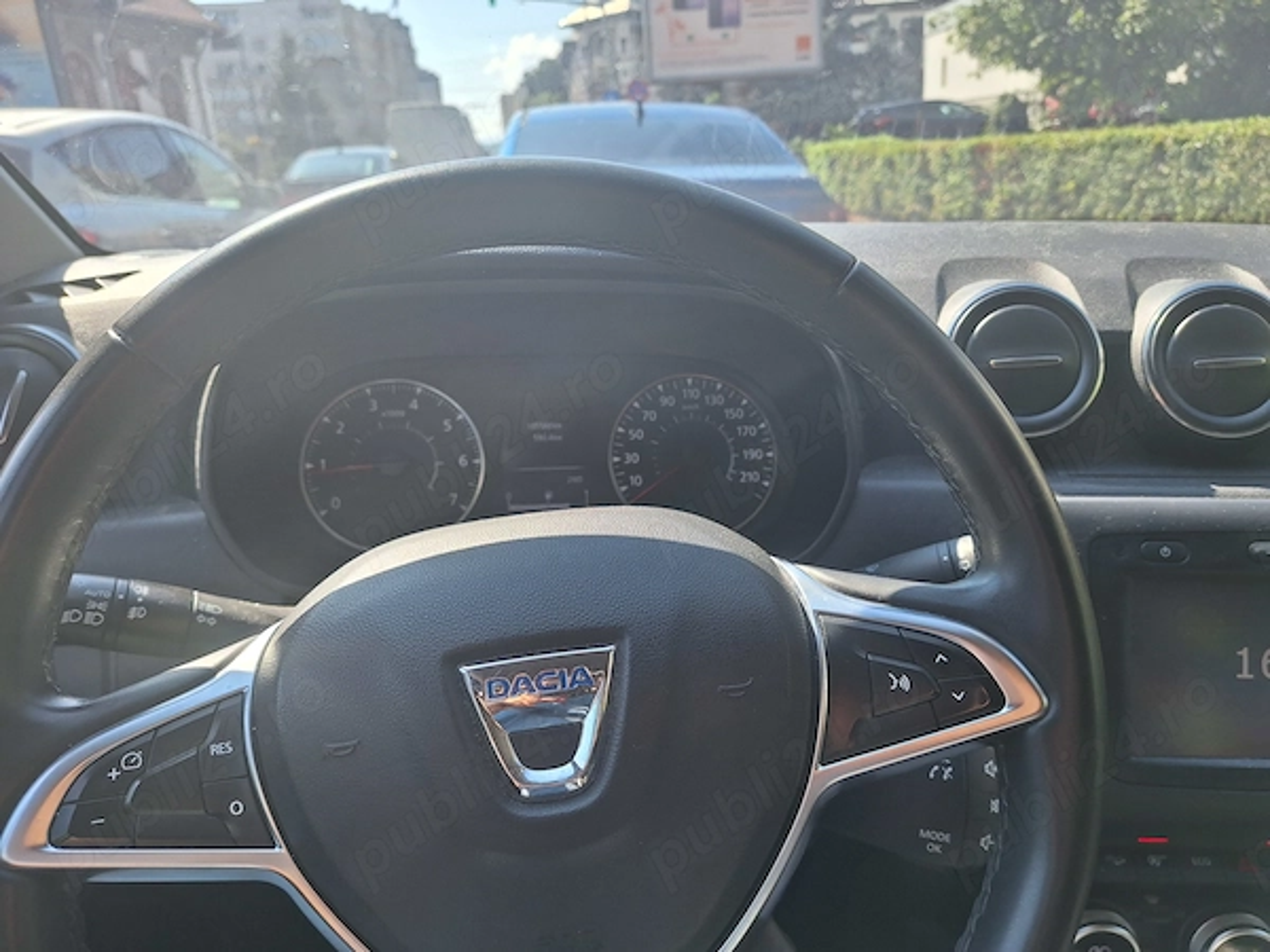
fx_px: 844
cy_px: 476
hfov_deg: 73.9
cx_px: 635
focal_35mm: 23
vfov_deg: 58.9
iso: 40
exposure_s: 1/463
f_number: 1.8
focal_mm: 5.54
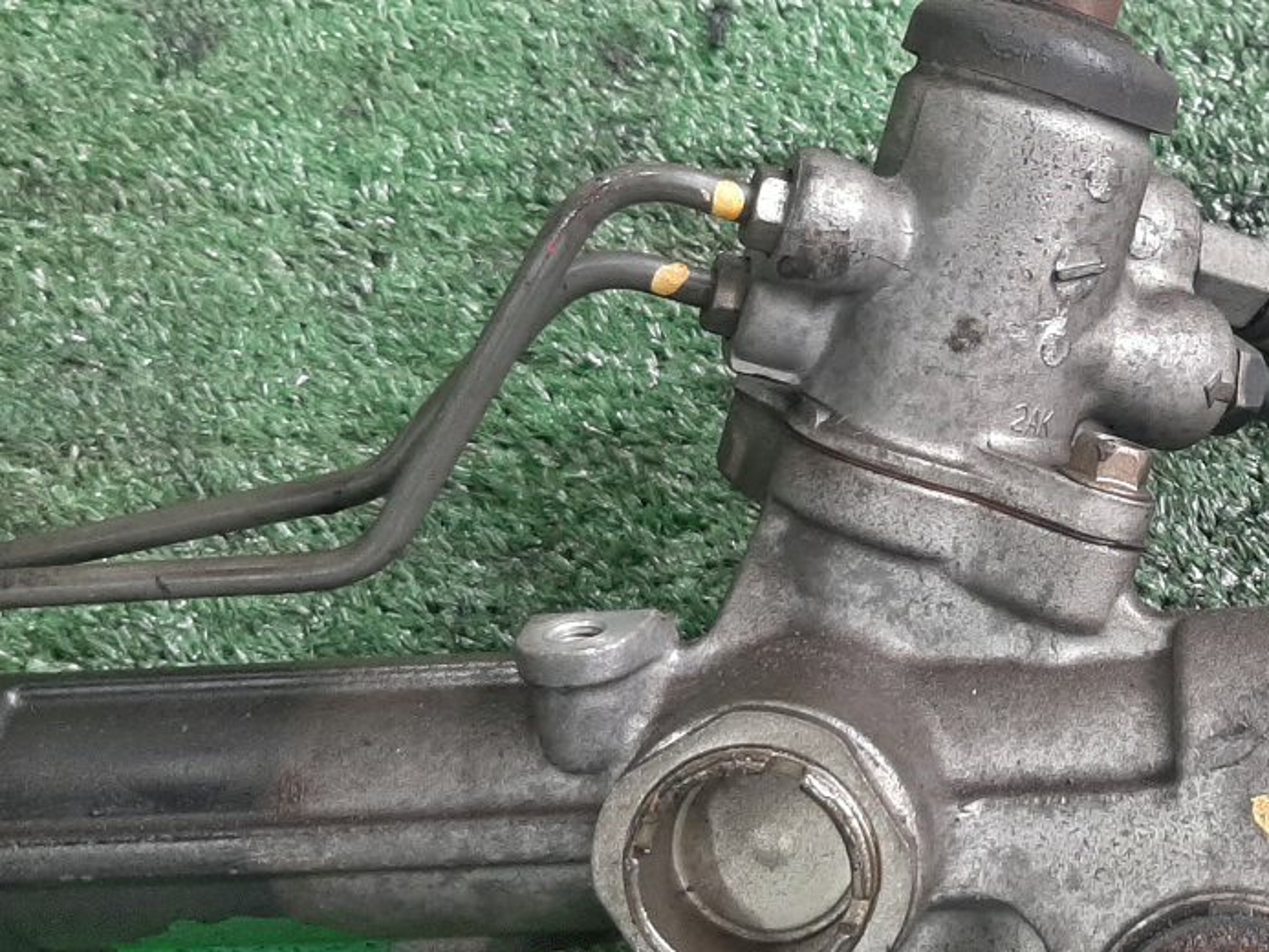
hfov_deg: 33.7
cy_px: 491
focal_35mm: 54
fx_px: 1980
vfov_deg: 27.0
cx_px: 1128
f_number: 1.7
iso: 143
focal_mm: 3.93
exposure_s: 1/50
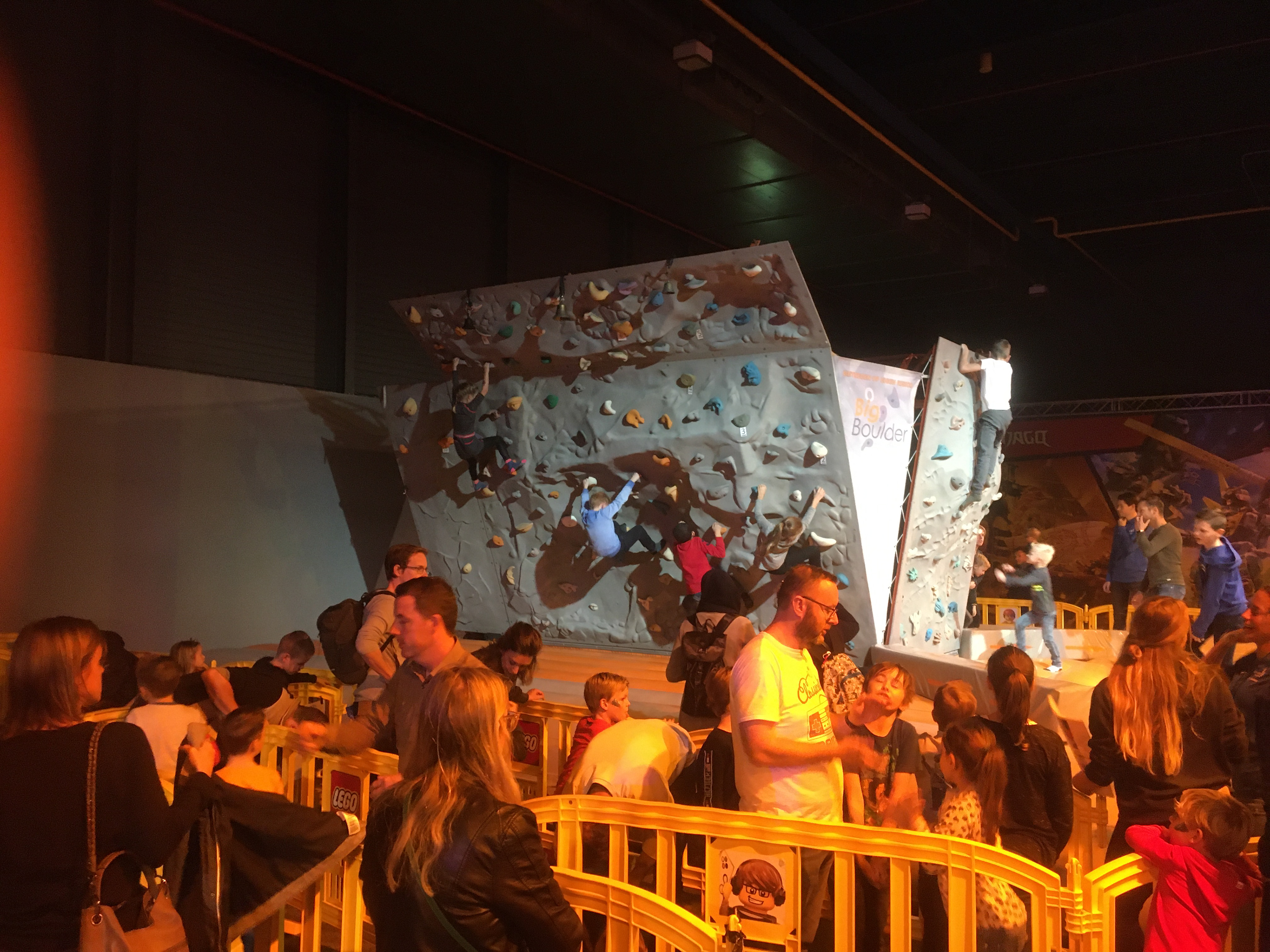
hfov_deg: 61.7
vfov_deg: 48.2
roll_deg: -1.7
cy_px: 476
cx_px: 635
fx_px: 1064
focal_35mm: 29
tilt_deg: +2.5
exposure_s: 1/20
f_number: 2.2
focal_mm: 4.15
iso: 200
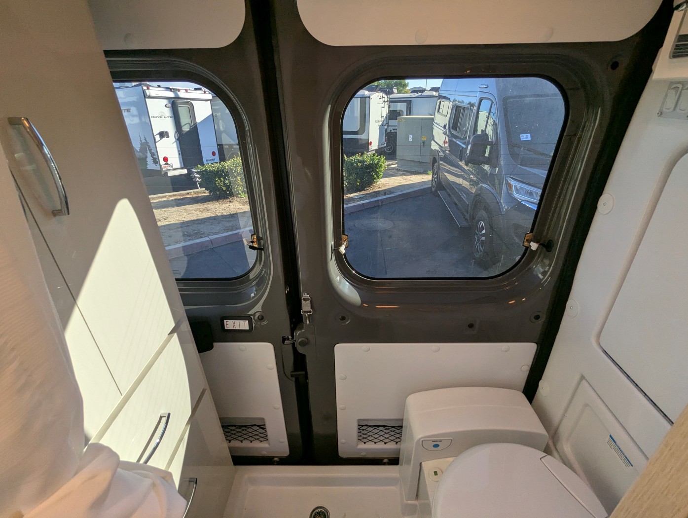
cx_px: 344
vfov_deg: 78.2
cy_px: 259
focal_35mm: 16
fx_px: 318
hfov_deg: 94.4
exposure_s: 1/239
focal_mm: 2.35
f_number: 2.2
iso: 123
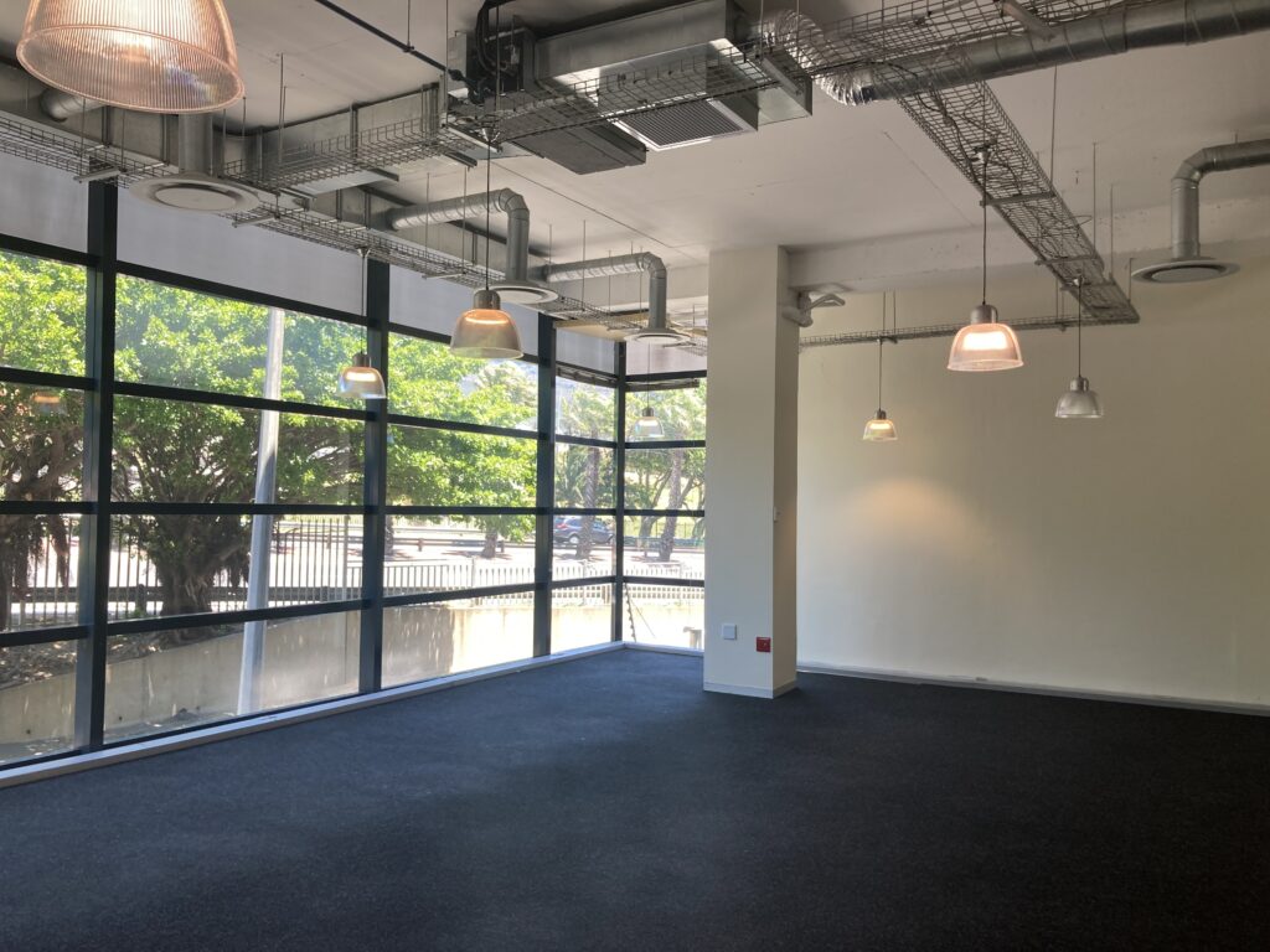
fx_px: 1027
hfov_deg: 63.4
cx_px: 635
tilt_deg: +0.7
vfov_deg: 49.7
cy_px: 476
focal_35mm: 28
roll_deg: -1.4
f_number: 1.8
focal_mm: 3.99
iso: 40
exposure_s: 1/100
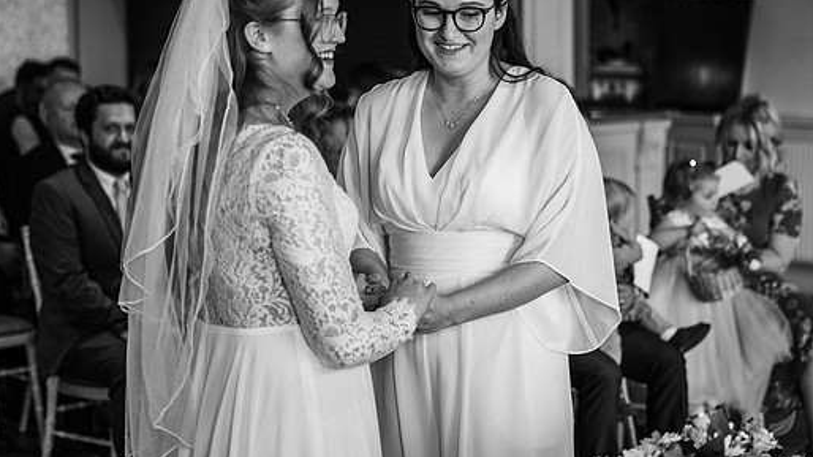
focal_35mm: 78
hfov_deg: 27.2
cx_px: 402
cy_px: 174
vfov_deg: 15.5
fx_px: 1681
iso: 560
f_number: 2.8
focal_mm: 66
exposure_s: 1/200
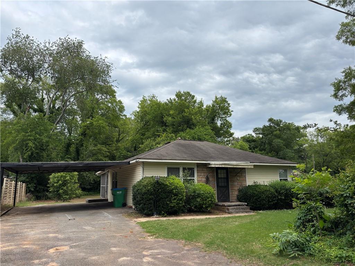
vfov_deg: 53.1
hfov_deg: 67.3
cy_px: 133
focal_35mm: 26
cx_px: 178
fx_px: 267
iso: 50
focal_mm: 5.96
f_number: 1.6
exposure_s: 1/3311
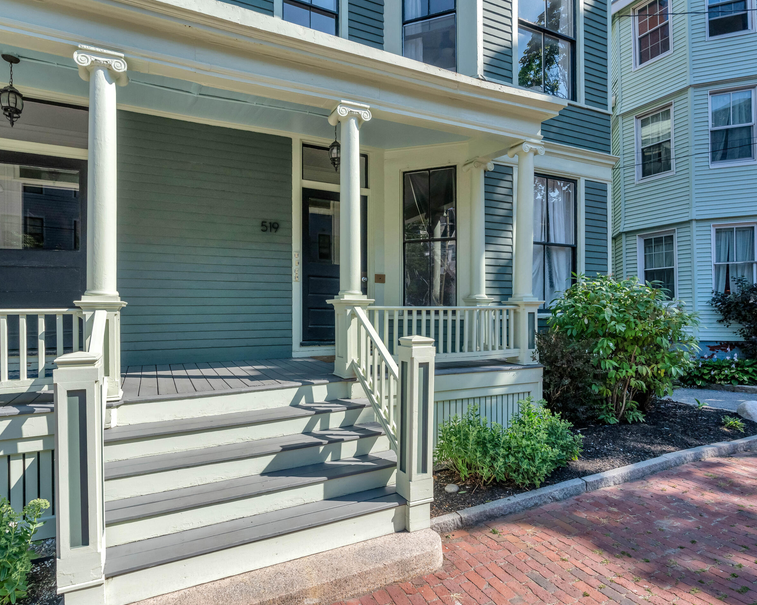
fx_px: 426
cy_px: 313
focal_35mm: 19
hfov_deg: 83.1
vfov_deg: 70.8
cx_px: 342
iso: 800
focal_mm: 16
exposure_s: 1/1500
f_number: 8
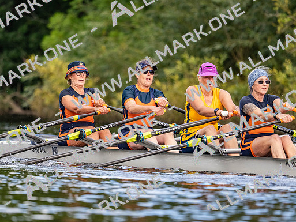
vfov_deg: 2.3
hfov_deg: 3.0
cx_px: 143
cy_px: 111
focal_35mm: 653
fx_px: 5585
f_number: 4.5
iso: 720
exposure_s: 1/2000
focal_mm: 400
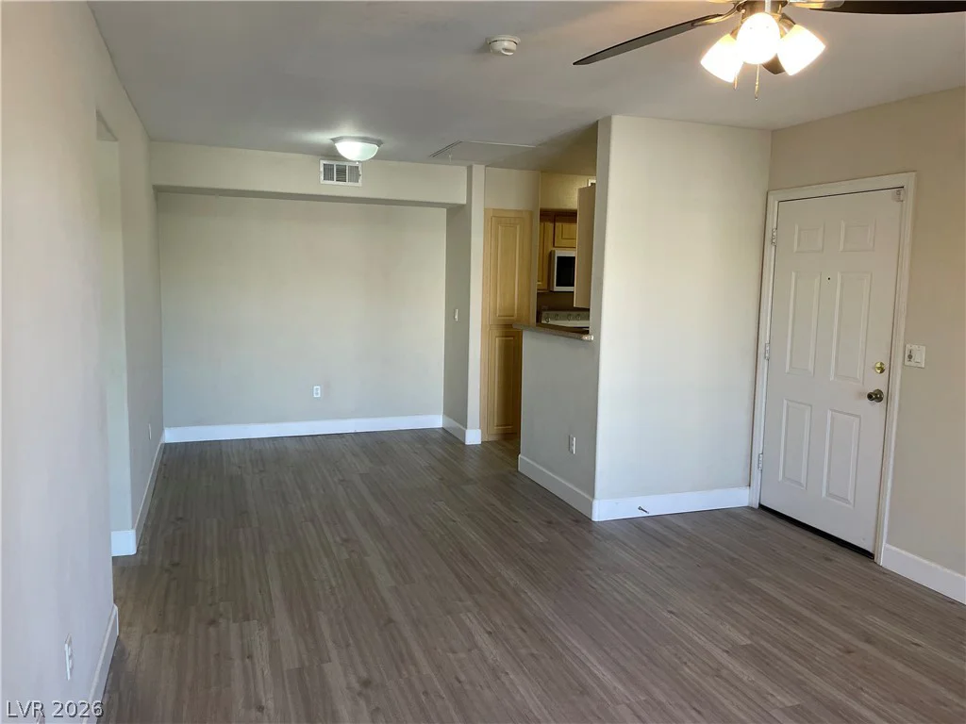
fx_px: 726
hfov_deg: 67.3
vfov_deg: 53.1
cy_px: 362
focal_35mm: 26
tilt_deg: -5.5
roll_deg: -0.5
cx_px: 483
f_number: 1.6
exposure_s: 1/120
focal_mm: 4.2
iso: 100
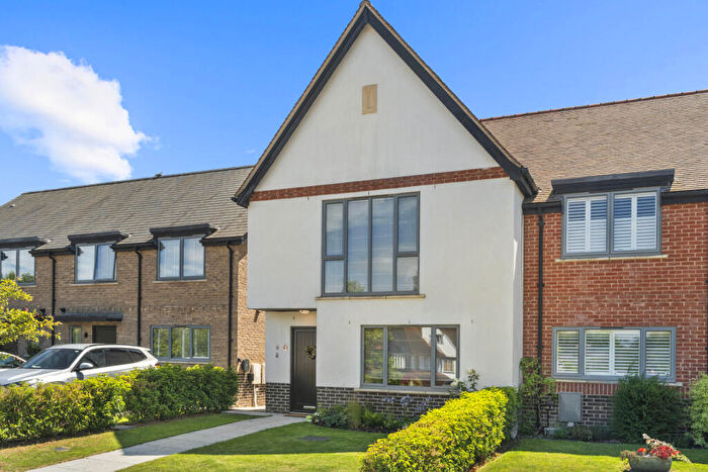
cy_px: 236
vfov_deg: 43.0
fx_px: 600
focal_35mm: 30
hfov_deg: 61.1
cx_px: 354
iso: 320
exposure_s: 1/320
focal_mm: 30.5
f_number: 7.1
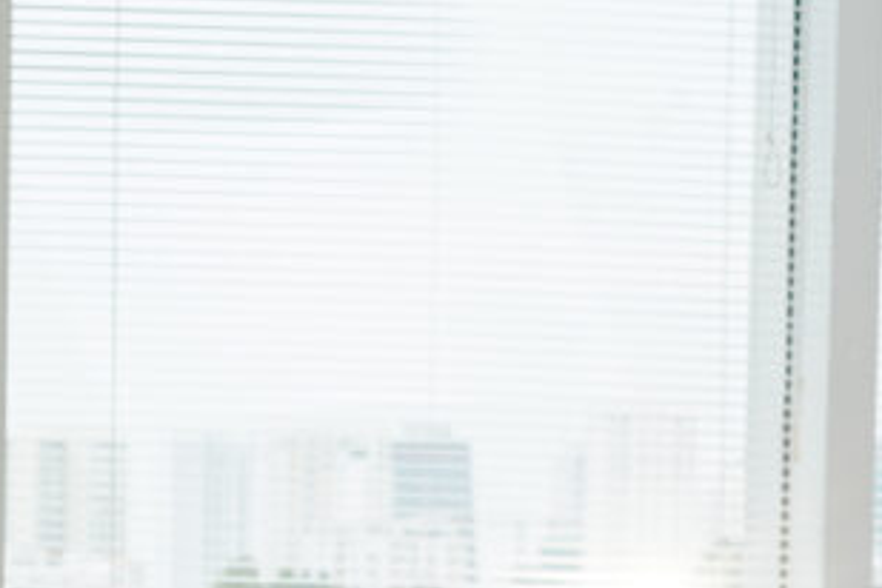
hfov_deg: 10.2
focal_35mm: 199
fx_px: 4875
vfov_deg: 6.8
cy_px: 855
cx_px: -143
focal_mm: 60
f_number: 8
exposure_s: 1/200
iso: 560
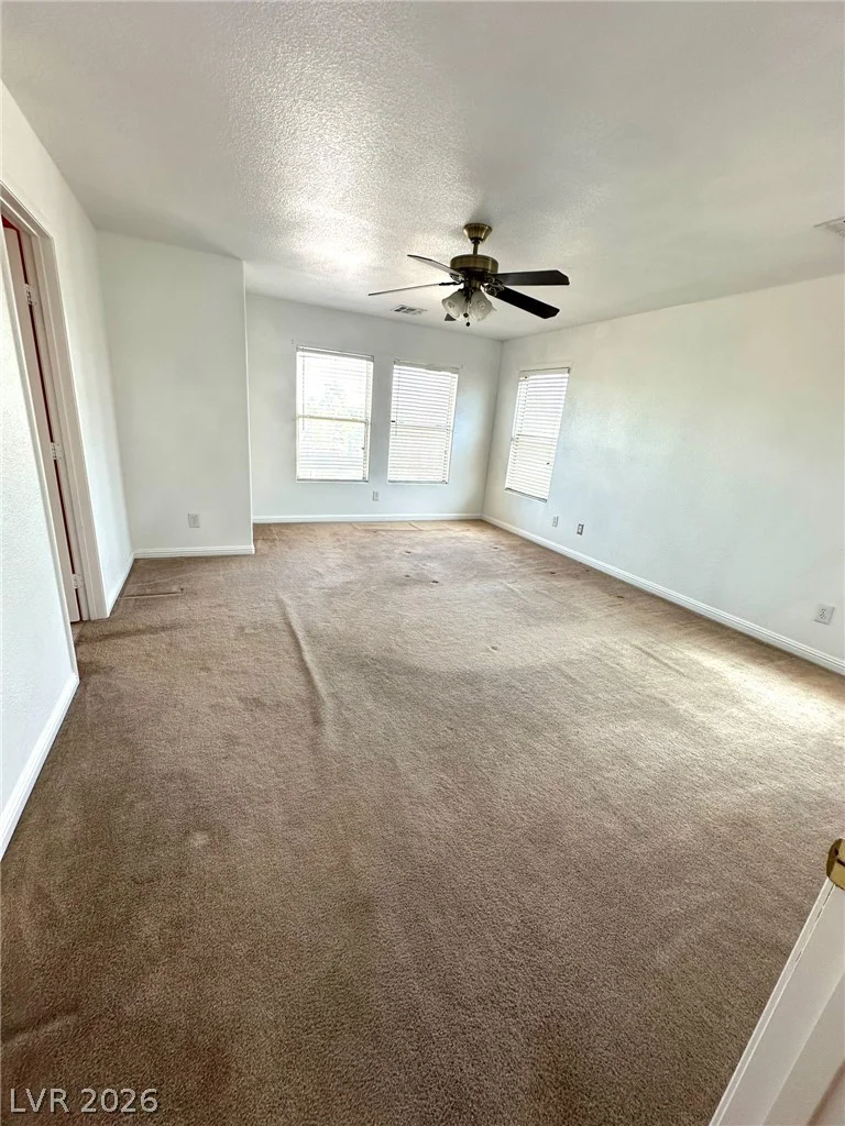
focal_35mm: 14
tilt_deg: -17.3
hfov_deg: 85.7
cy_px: 563
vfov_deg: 102.1
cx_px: 422
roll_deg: -4.3
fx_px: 456
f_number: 2.2
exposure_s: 1/120
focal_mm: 2.22
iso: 80
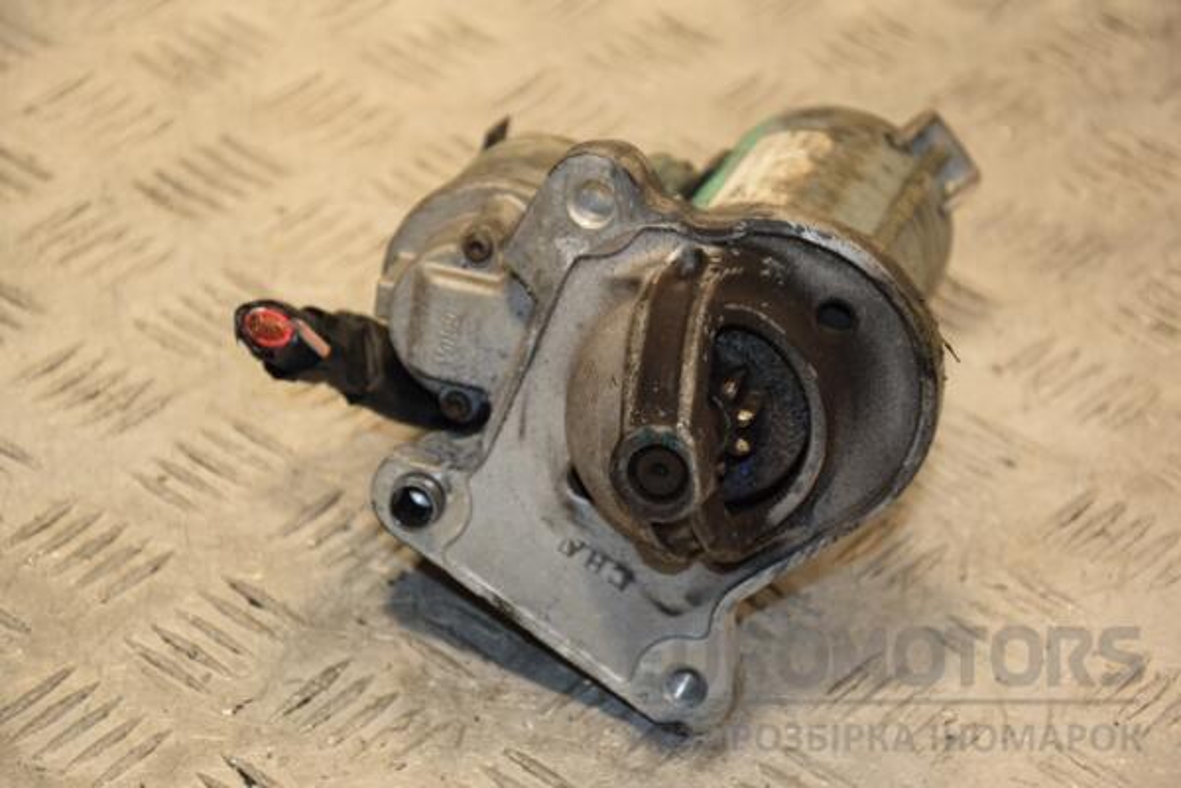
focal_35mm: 128
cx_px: 590
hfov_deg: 16.1
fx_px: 4182
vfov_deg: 10.8
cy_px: 394
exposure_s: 1/160
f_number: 5.6
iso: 800
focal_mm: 85
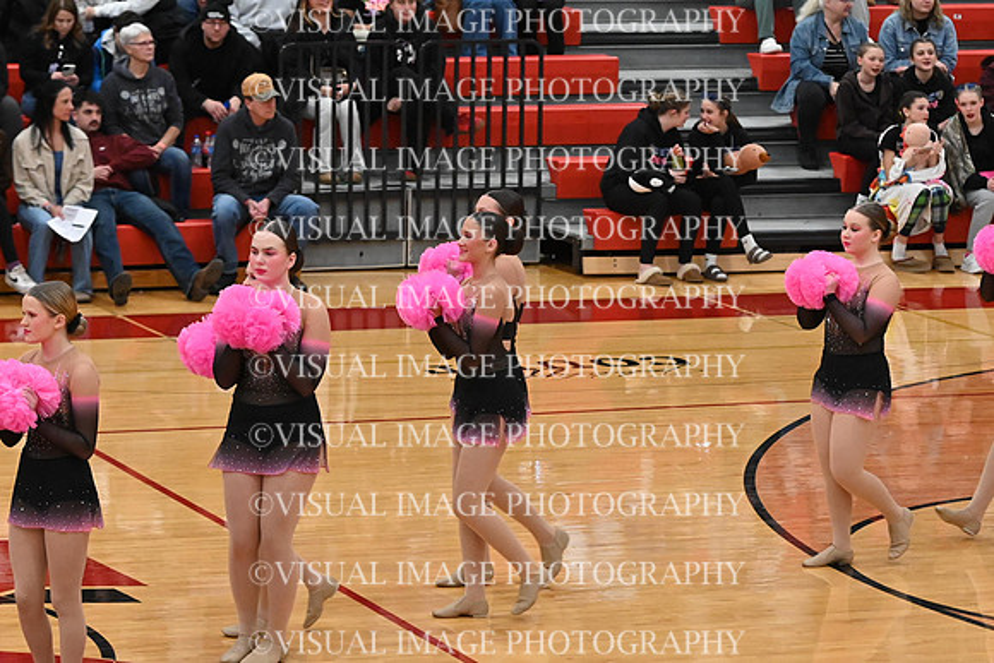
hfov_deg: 12.2
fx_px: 4640
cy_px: 332
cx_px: 497
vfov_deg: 8.2
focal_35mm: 168
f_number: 4
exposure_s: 1/400
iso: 8000
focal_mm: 112
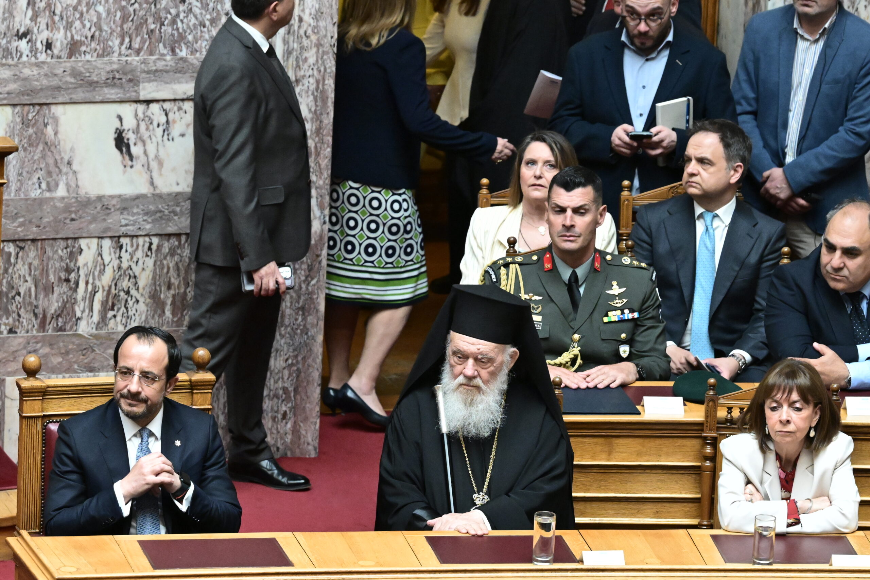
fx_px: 6162
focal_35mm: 255
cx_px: 435
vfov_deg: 5.4
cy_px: 290
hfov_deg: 8.1
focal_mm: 170
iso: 8000
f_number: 5.6
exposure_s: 1/400
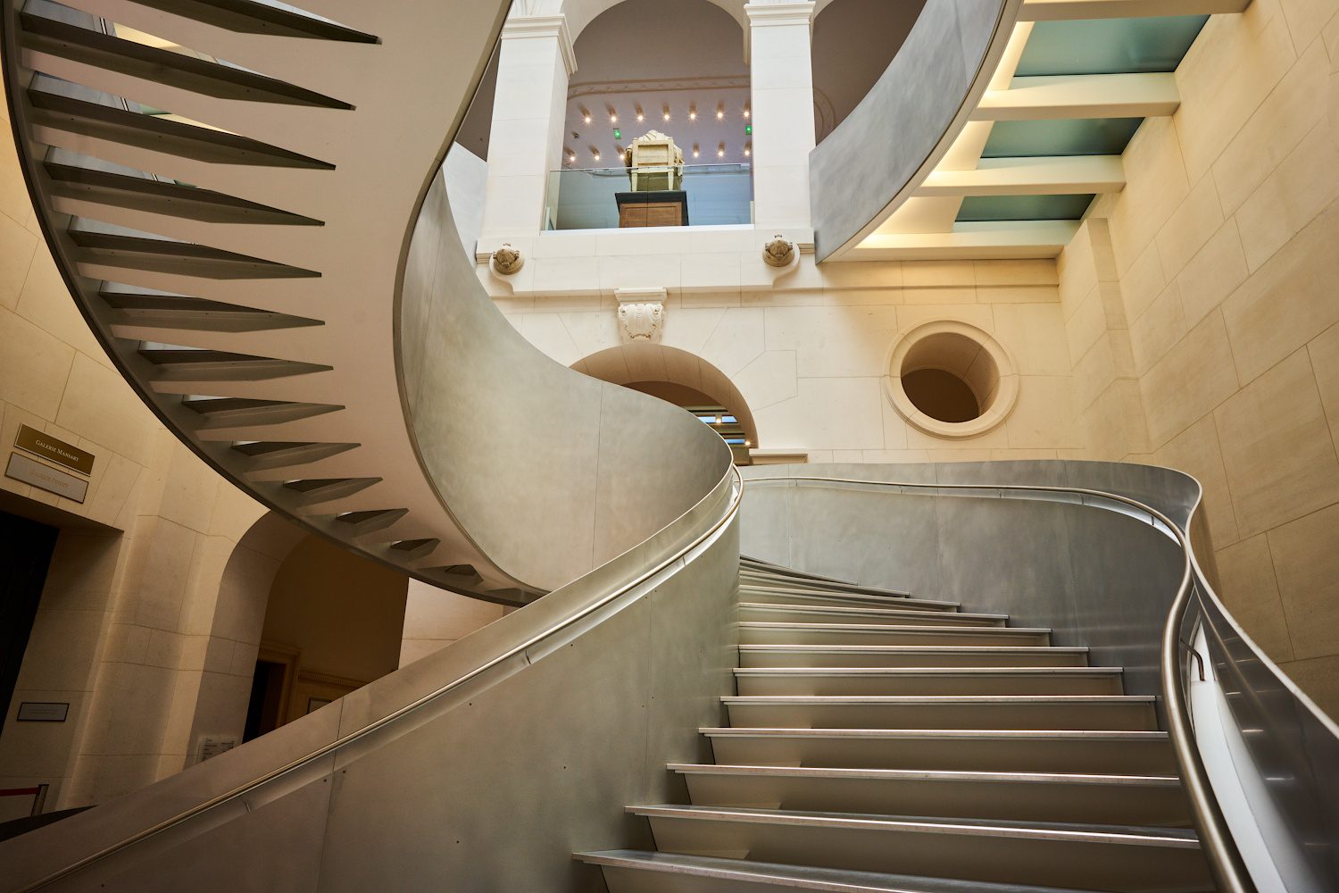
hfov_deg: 81.2
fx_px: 781
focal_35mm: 21
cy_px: 446
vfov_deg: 59.5
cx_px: 670
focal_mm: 21
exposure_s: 1/15
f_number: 8
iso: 200
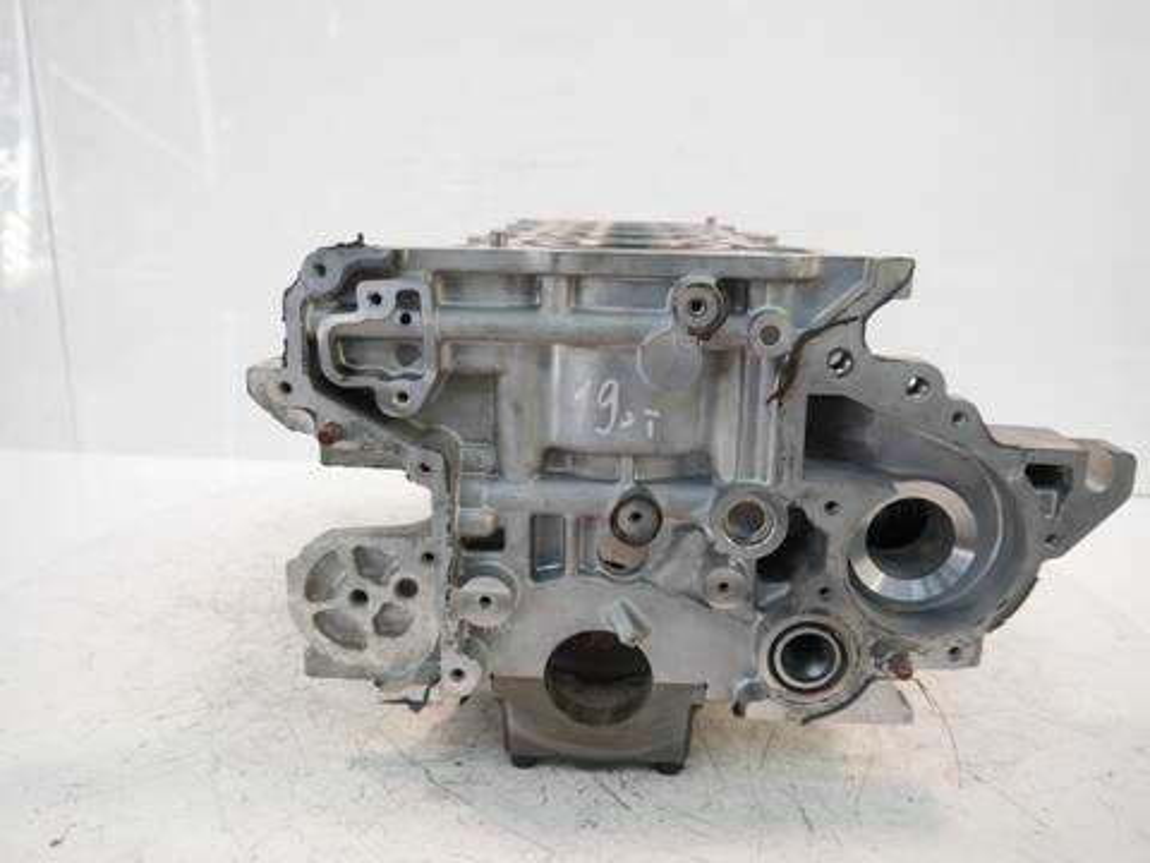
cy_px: 432
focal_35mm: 28
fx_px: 930
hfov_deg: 63.4
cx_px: 575
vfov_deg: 49.7
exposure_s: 1/60
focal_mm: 14
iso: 500
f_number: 3.5
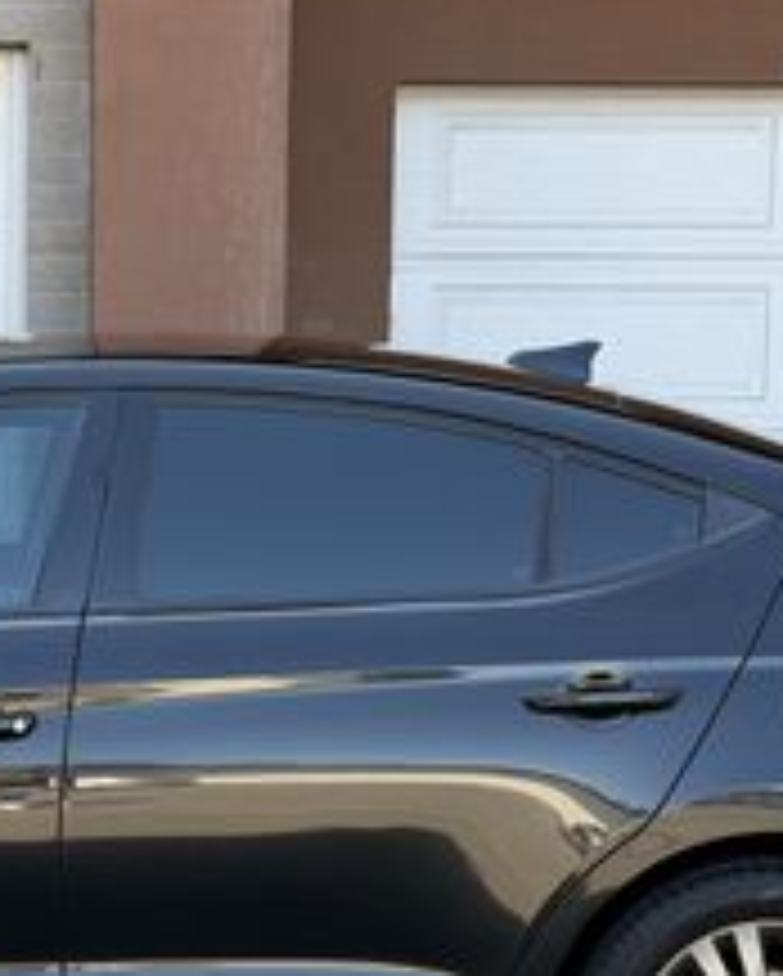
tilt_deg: -5.2
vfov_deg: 13.9
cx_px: -63
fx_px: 3992
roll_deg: -0.6
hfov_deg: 11.1
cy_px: 729
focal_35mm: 138
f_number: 1.78
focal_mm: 6.76
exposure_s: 1/390
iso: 64
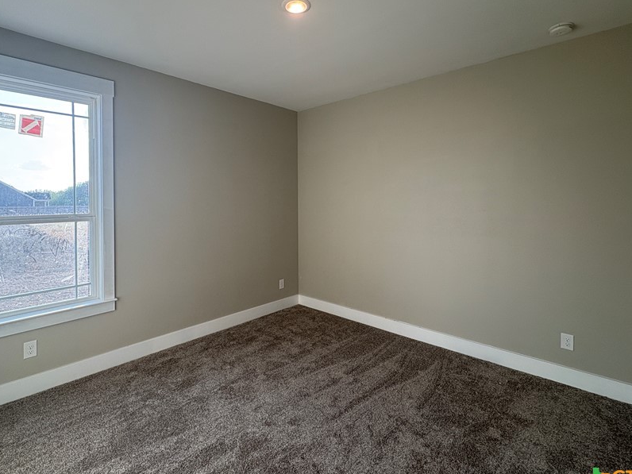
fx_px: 329
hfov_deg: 87.6
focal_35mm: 18
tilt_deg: -0.5
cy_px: 202
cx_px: 296
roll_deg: +0.9
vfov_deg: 71.2
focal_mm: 2.22
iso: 50
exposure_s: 1/120
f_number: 2.2
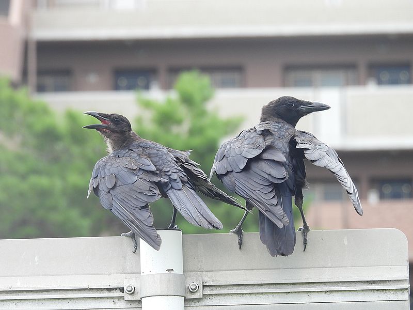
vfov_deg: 2.5
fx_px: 7159
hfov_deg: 3.3
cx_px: 206
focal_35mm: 600
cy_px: 155
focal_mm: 107
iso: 180
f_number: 5
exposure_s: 1/250
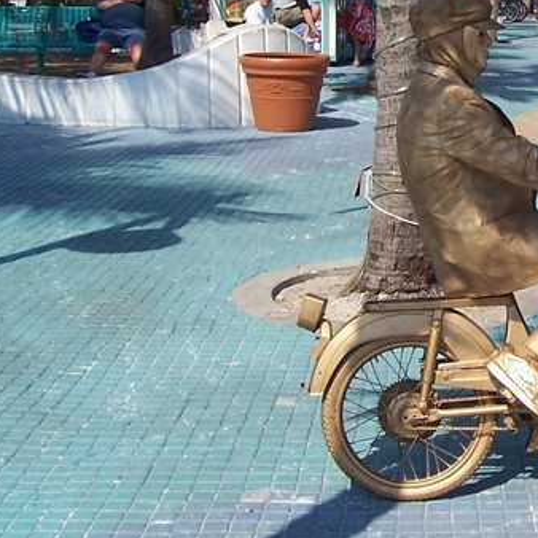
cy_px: 152
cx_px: 571
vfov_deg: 21.0
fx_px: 1442
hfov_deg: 20.3
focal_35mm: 82
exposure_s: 1/750
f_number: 5.6
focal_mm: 5.6
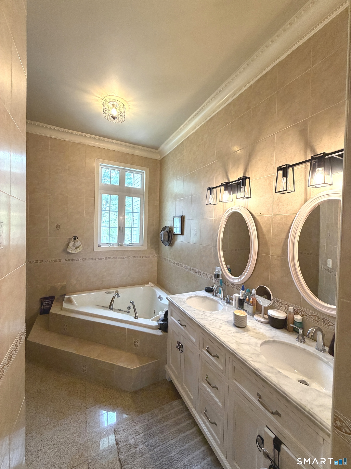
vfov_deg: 102.1
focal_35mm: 14
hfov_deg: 85.7
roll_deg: -1.4
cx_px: 176
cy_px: 234
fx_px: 189
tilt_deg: -1.4
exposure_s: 1/60
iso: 250
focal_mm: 2.22
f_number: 2.2
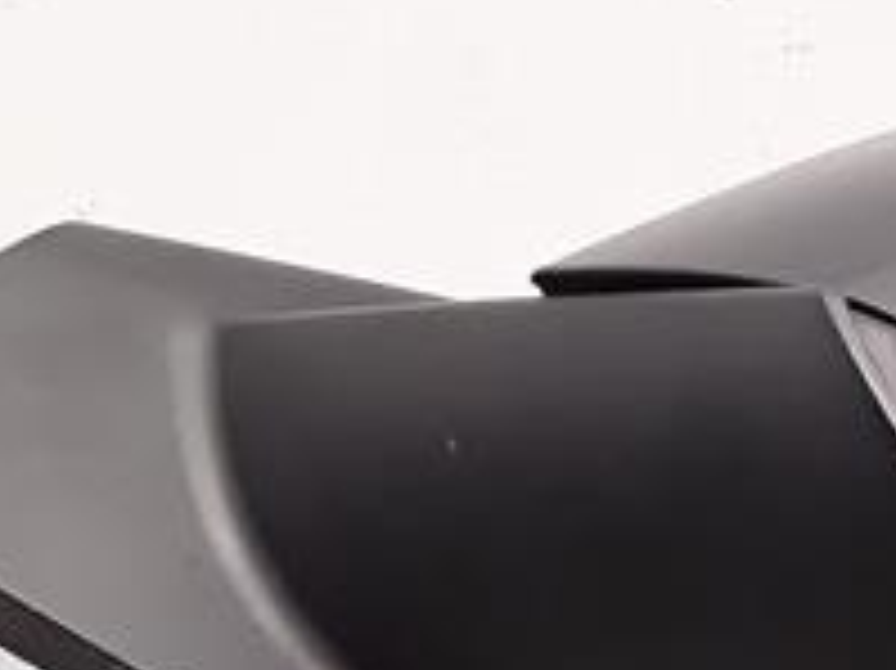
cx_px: 1067
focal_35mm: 90
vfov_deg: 16.0
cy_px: 692
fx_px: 2328
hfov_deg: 20.4
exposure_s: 1/100
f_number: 1.9
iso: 100
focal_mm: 2.91
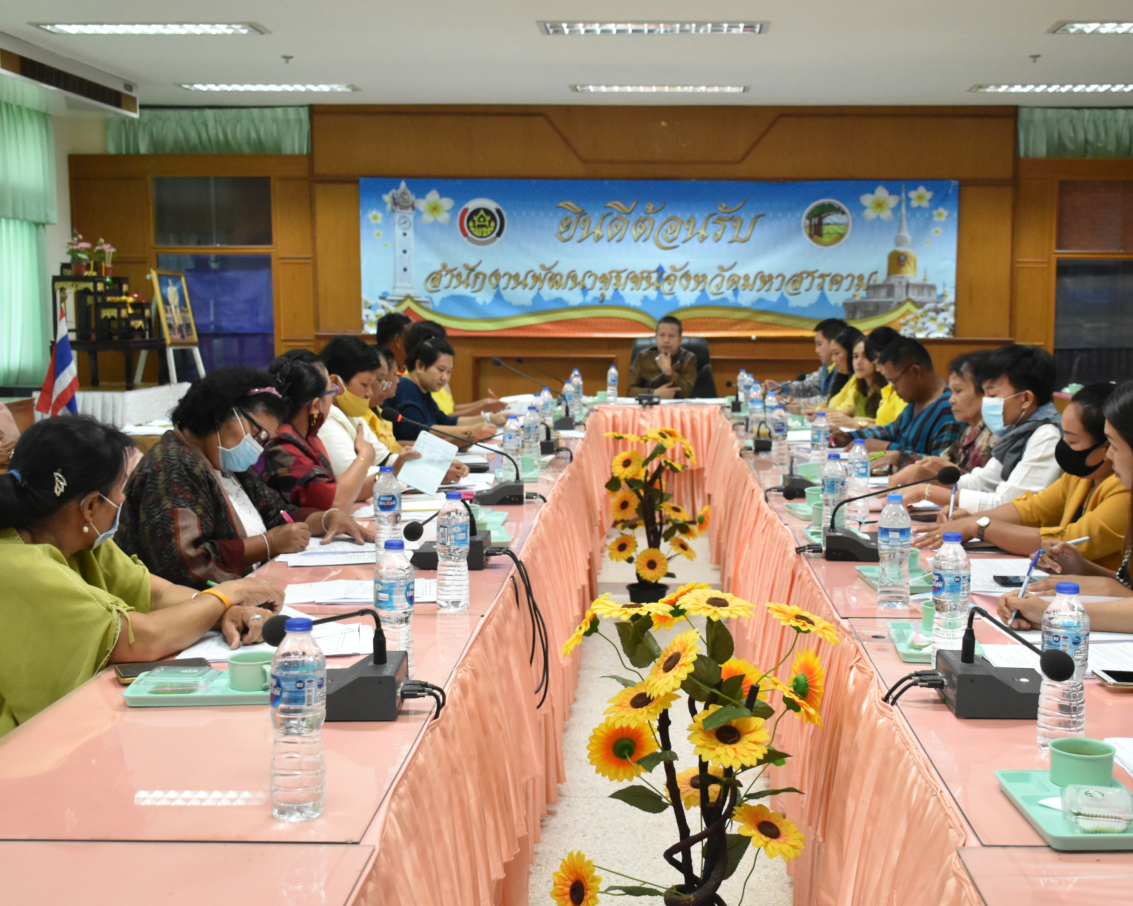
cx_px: 671
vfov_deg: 36.5
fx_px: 1375
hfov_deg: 44.6
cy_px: 451
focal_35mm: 41
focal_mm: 24
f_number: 4.5
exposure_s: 1/250
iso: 3200
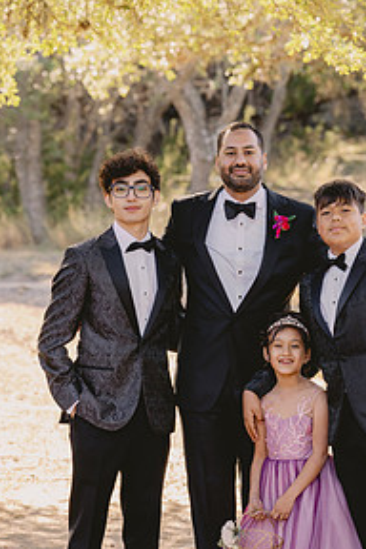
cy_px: 381
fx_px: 2958
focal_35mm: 194
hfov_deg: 7.1
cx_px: 263
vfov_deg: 10.6
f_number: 5
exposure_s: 1/250
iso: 800
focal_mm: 124
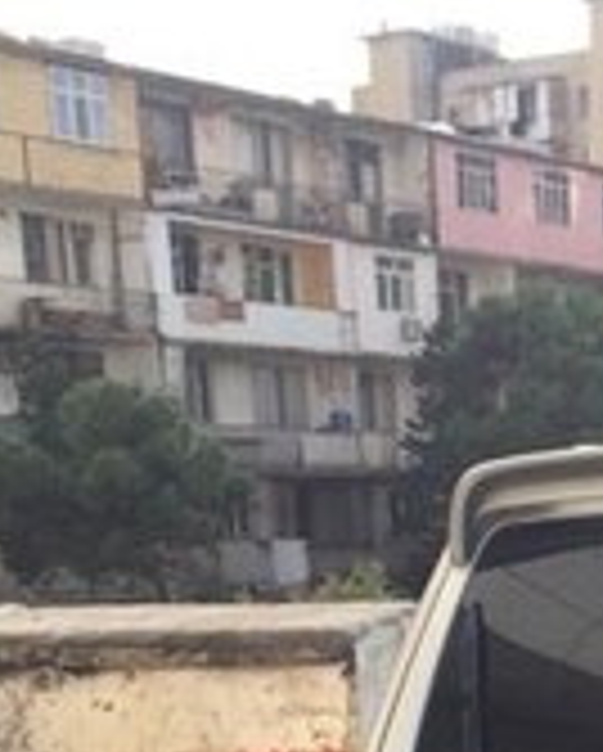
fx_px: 1870
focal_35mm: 84
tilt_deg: -16.9
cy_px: 1108
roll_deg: +0.6
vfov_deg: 19.9
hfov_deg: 17.3
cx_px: 756
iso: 32
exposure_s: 1/430
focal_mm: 4.15
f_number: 2.2
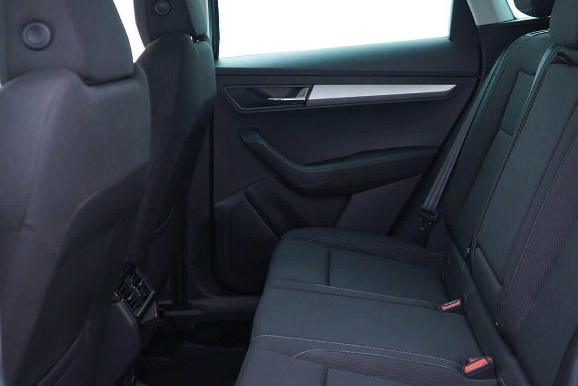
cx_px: 331
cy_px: 165
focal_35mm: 45
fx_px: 722
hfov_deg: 43.5
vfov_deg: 29.8
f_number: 2.8
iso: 400
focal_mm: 24
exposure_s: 1/40
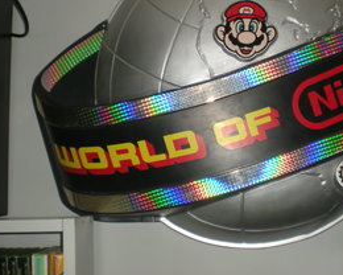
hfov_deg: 32.8
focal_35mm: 57
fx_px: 579
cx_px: 226
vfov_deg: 26.5
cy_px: 82
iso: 64
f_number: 3.1
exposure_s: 1/60
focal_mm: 6.3
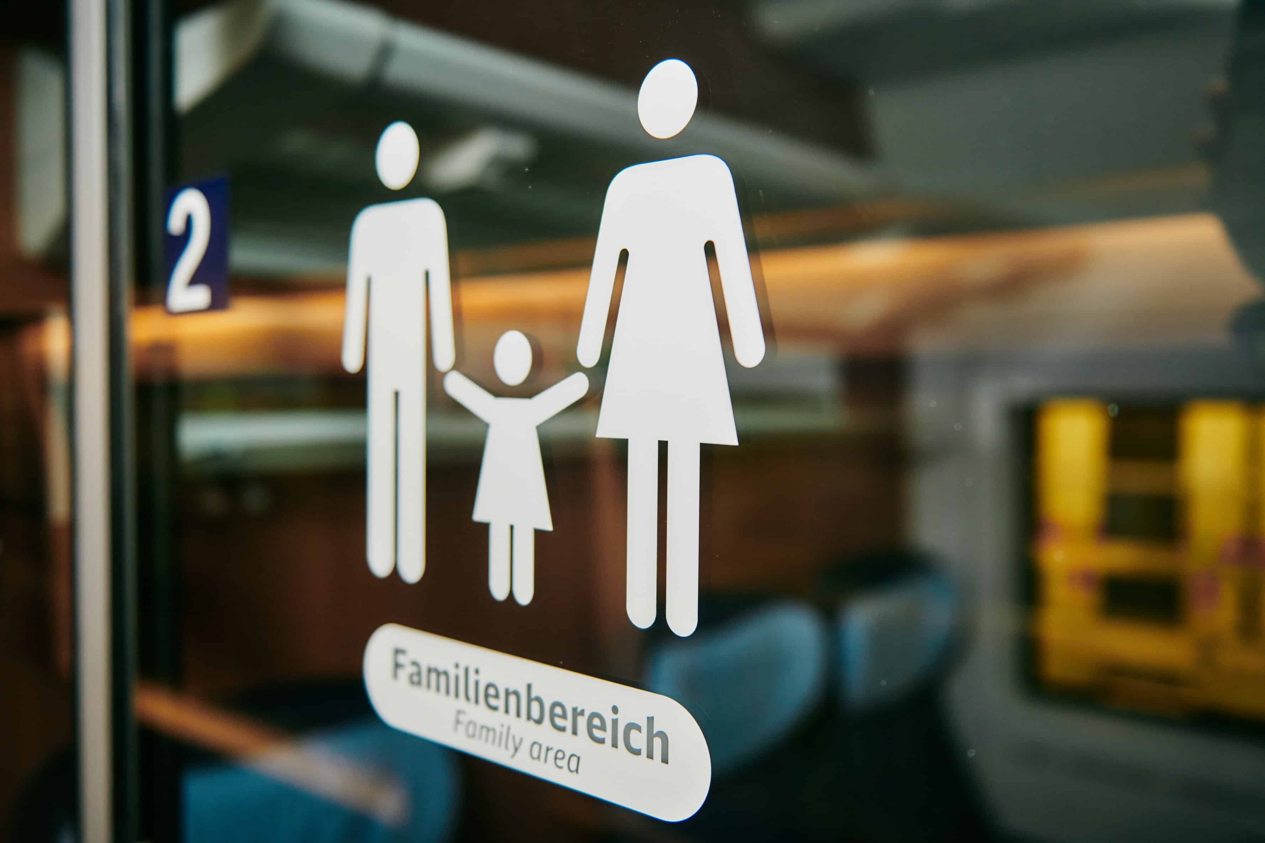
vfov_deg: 41.1
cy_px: 422
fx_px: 1124
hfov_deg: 58.7
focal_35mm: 32
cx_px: 632
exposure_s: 1/160
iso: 320
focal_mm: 32
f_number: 2.8
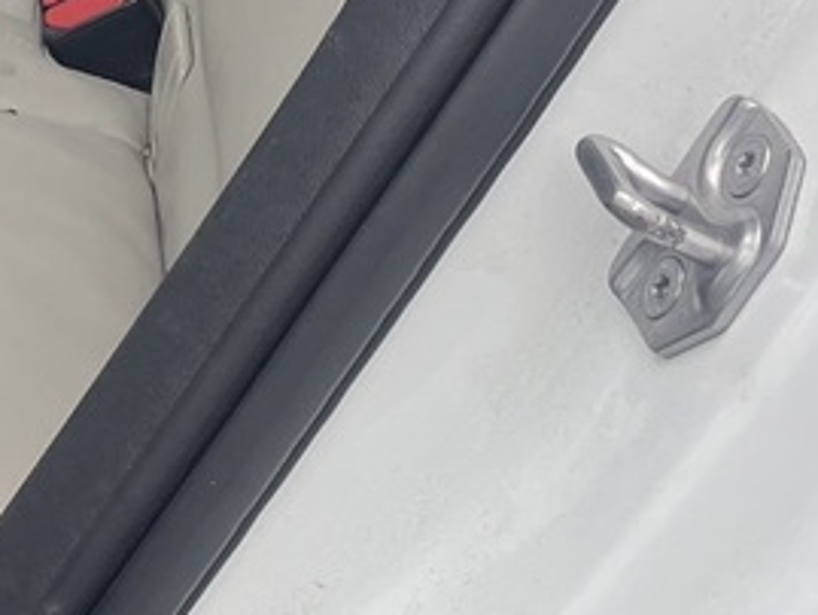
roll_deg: +3.8
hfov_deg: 13.3
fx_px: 3286
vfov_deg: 10.2
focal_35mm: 139
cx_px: -432
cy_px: -420
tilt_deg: -18.4
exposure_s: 1/242
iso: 32
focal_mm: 4.2
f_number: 1.6
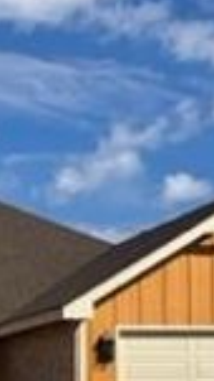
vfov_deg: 17.0
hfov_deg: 9.7
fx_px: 1260
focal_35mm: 125
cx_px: 101
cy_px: 296
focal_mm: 4.2
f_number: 1.6
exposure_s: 1/7299
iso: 32
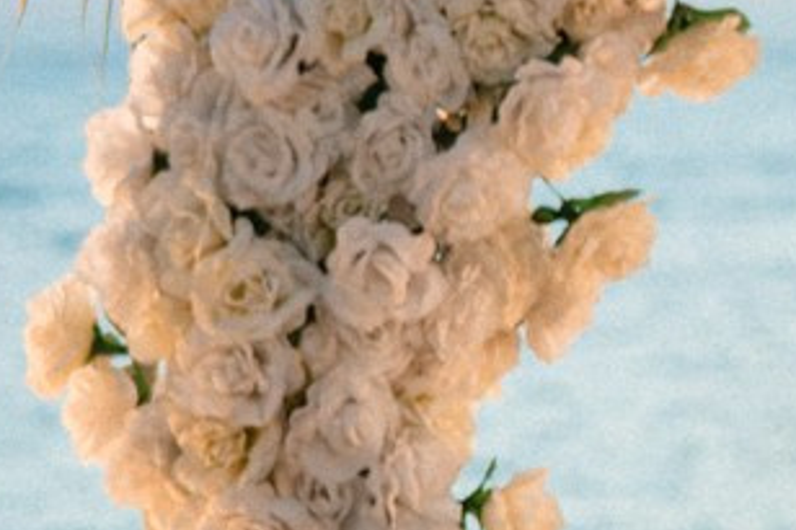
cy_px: 143
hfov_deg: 4.9
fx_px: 9237
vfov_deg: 3.3
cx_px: 1022
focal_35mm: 418
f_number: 2.5
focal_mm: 50
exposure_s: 1/400
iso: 500
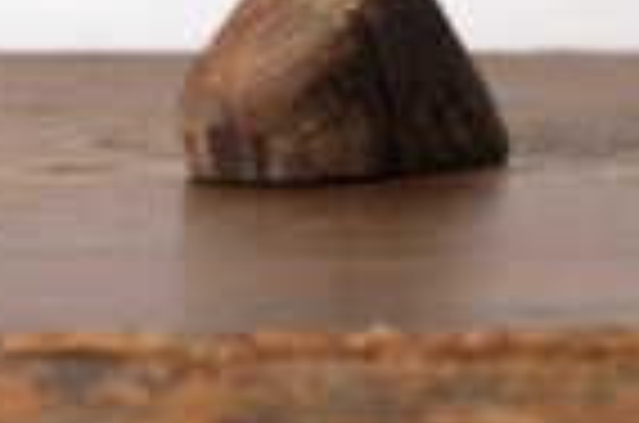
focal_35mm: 250
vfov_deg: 5.4
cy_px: -423
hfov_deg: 8.3
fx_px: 4428
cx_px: 310
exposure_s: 1/8
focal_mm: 39
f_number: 3.6
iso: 200
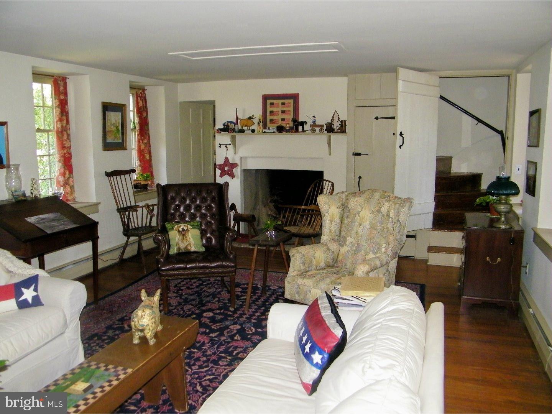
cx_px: 276
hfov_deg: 63.4
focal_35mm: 28
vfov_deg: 49.7
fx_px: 446
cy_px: 207
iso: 200
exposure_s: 1/30
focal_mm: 5
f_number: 3.5
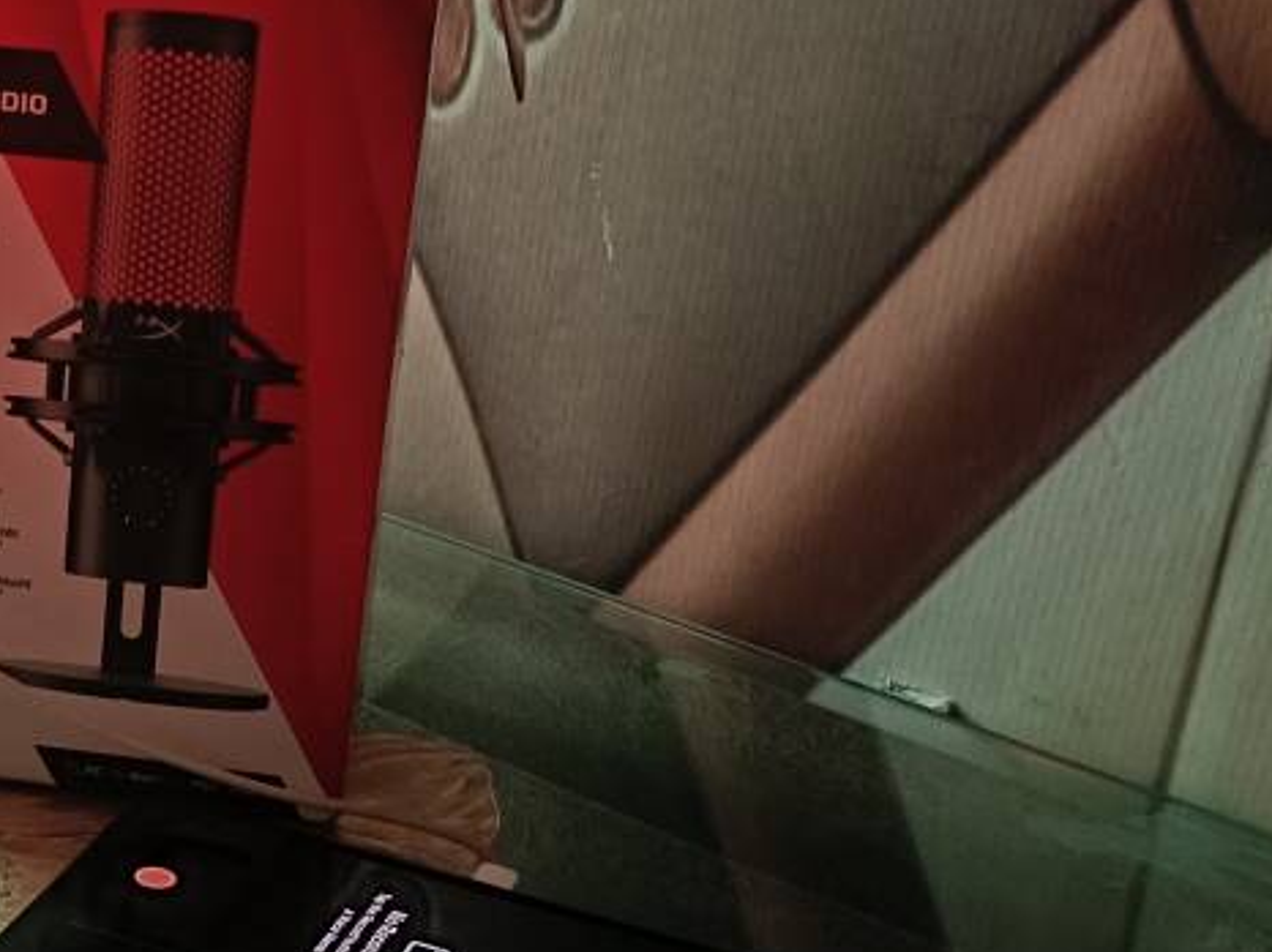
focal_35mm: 73
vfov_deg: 20.1
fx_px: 2681
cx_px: -44
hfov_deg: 25.2
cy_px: 616
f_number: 1.8
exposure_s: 1/25
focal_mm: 4.84
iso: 1000
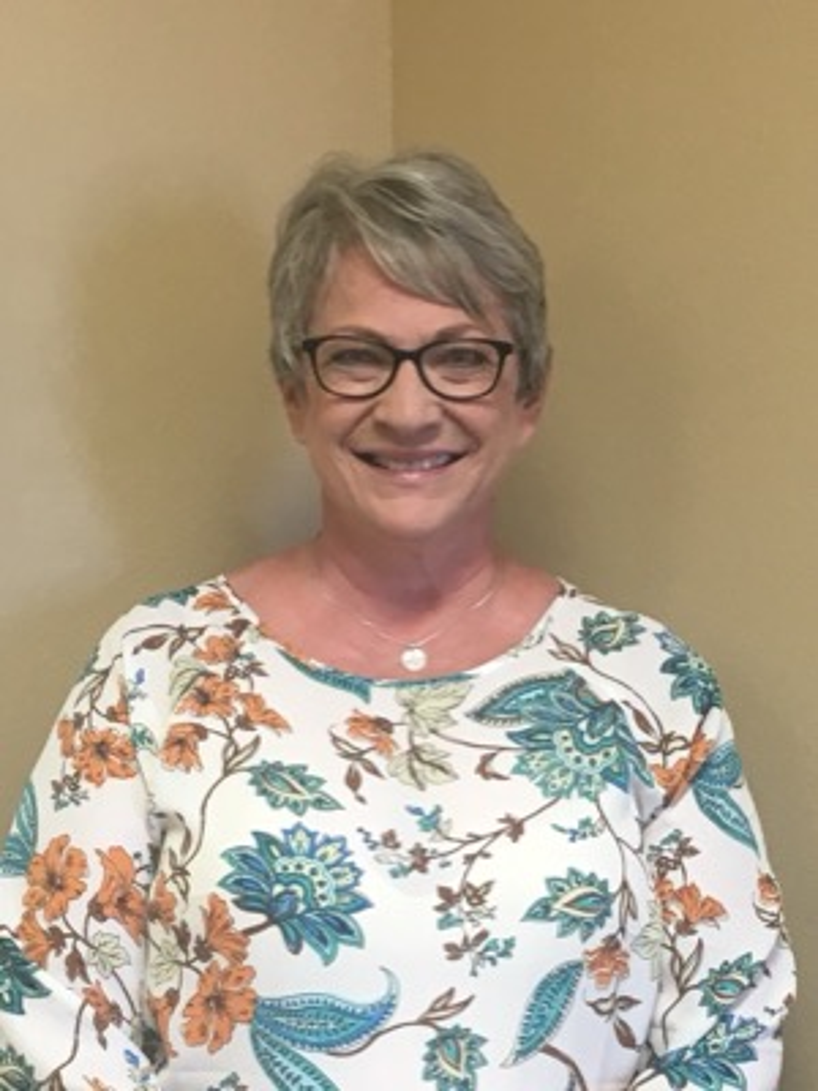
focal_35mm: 29
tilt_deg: -8.7
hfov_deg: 48.2
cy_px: 546
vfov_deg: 61.7
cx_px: 409
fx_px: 914
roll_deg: +1.3
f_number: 2.2
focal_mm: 4.15
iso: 64
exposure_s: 1/30
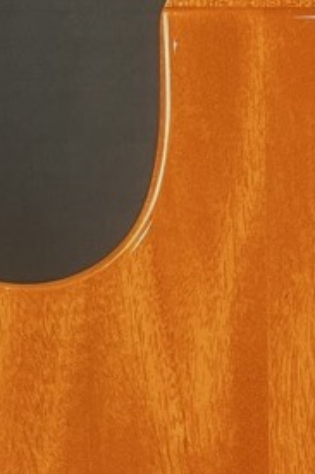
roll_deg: +0.9
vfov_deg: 15.8
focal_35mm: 118
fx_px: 1551
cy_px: 729
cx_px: 308
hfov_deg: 11.5
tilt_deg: -11.2
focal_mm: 5.1
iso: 125
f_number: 1.6
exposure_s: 1/60
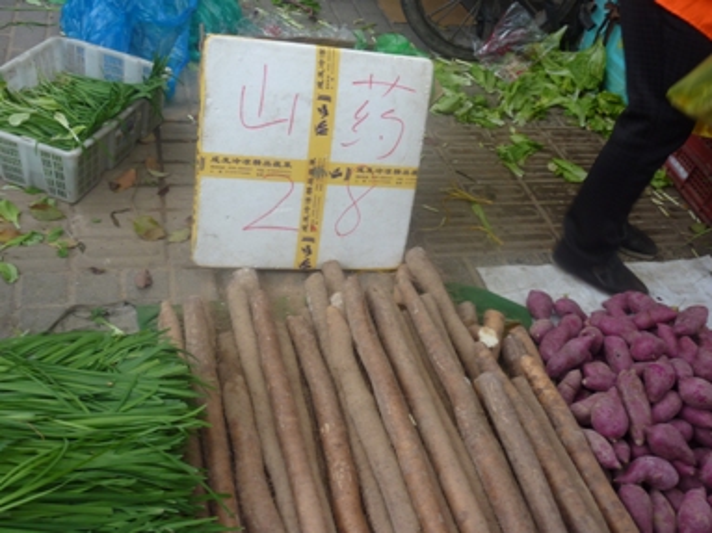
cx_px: 356
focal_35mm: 35
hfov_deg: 52.6
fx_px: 720
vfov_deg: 40.7
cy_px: 266
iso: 80
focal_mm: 5.7
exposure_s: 1/40
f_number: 3.5
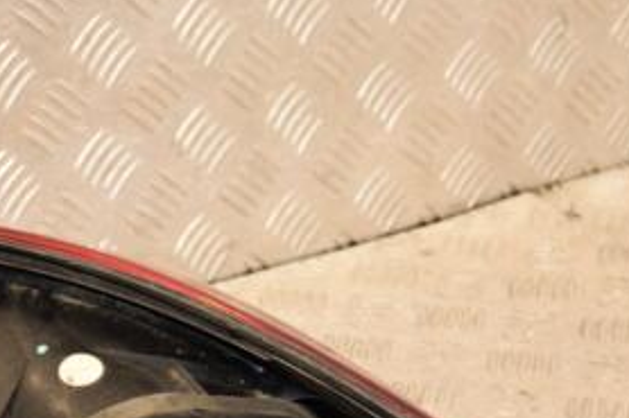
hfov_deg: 15.0
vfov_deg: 10.0
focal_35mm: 136
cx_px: 109
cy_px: 398
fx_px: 2375
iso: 800
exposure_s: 1/200
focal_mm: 42
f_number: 4.8
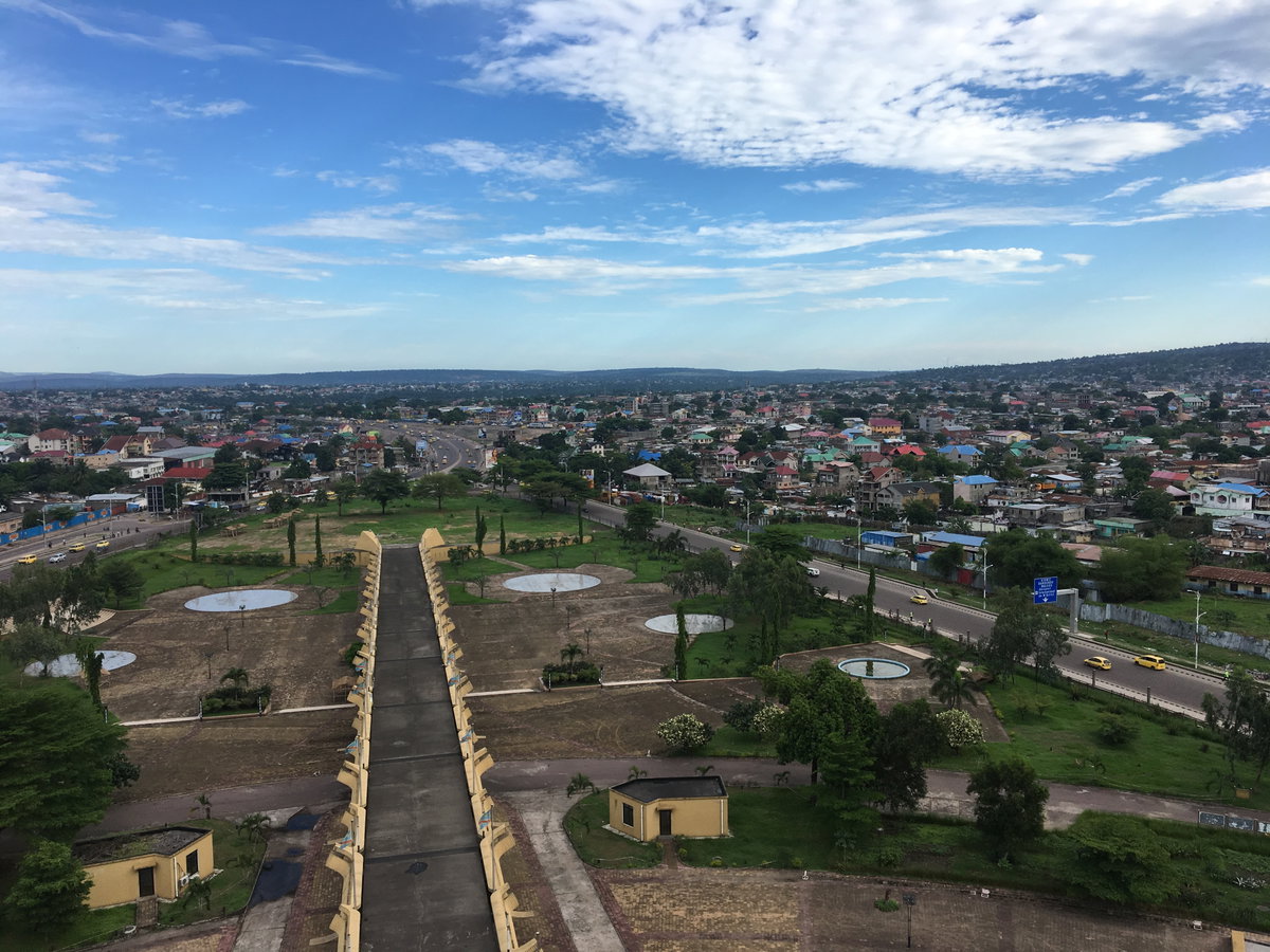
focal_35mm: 29
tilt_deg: -4.8
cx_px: 635
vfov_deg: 48.2
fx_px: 1064
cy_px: 476
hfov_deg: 61.7
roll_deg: +1.5
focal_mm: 4.15
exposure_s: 1/962
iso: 25
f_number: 2.2
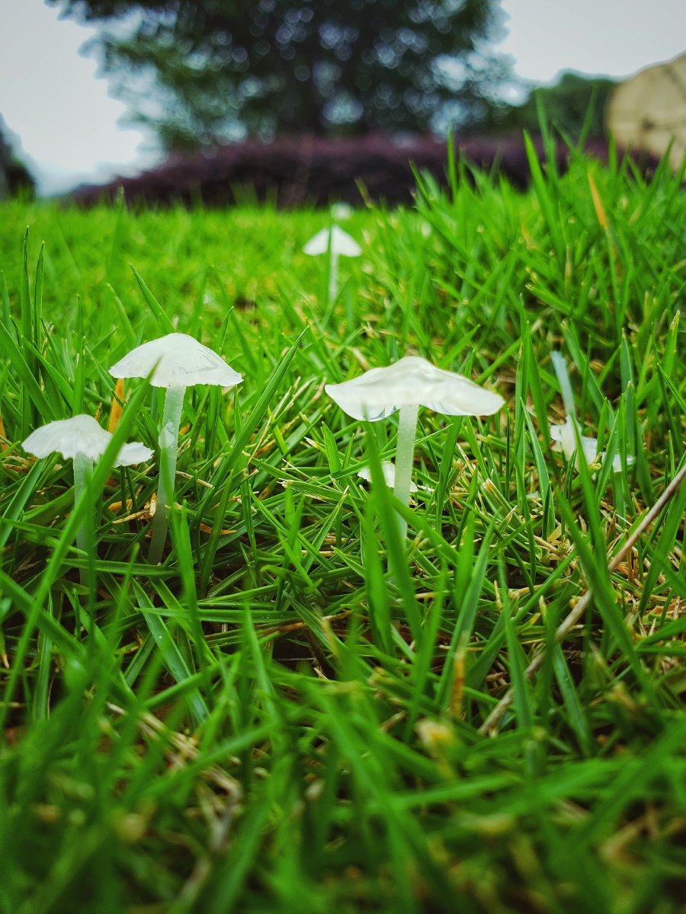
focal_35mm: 26
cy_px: 457
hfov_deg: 53.1
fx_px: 687
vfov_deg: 67.3
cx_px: 343
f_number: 2.4
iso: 50
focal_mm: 4.3
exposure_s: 1/192
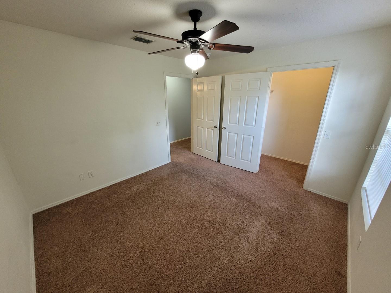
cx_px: 196
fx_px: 147
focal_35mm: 13
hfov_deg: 106.2
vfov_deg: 89.9
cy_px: 146
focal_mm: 1.74
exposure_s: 1/60
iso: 320
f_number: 2.2
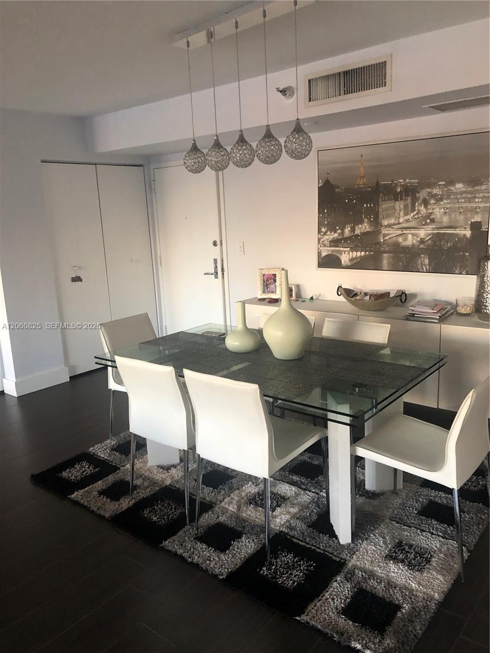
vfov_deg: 63.4
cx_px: 245
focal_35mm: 28
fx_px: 528
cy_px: 326
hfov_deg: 49.7
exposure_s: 1/15
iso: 80
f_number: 1.8
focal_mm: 4
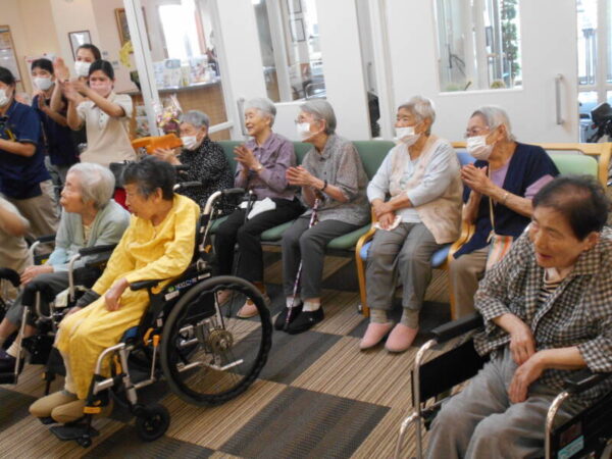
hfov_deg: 47.9
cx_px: 306
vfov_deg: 36.8
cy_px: 230
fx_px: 690
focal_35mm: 39
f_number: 3.9
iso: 400
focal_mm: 6.7
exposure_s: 1/25
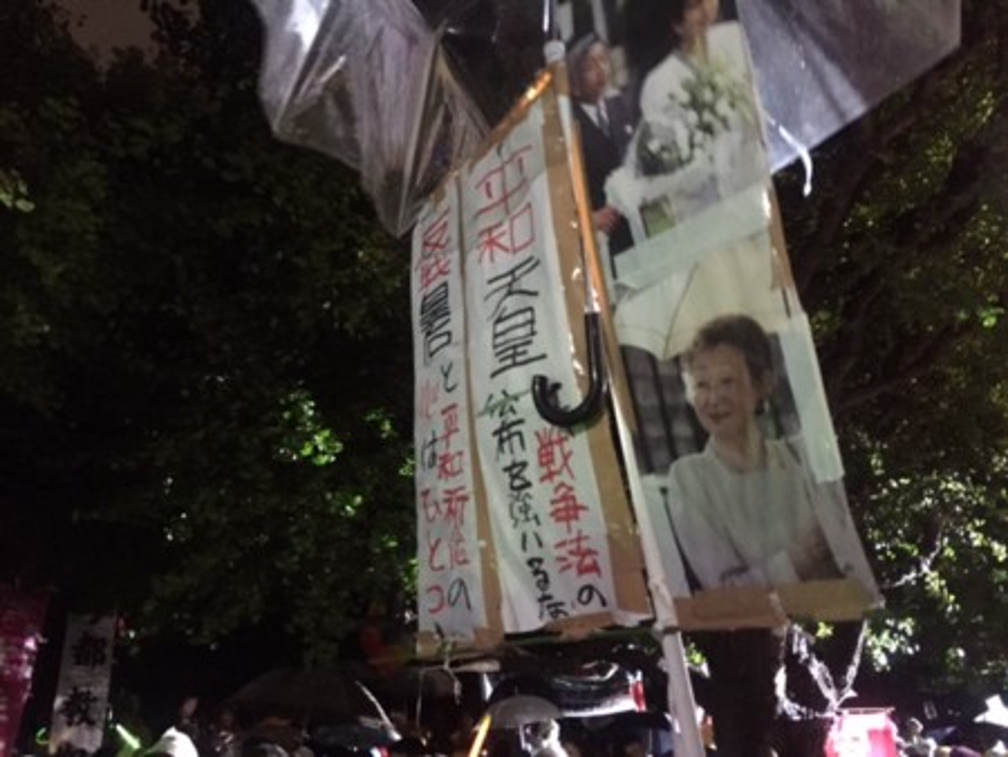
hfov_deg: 61.6
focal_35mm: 29
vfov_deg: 48.3
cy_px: 378
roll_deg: +0.0
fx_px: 845
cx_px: 504
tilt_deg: +23.1
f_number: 2.2
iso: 800
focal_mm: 4.15
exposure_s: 1/15
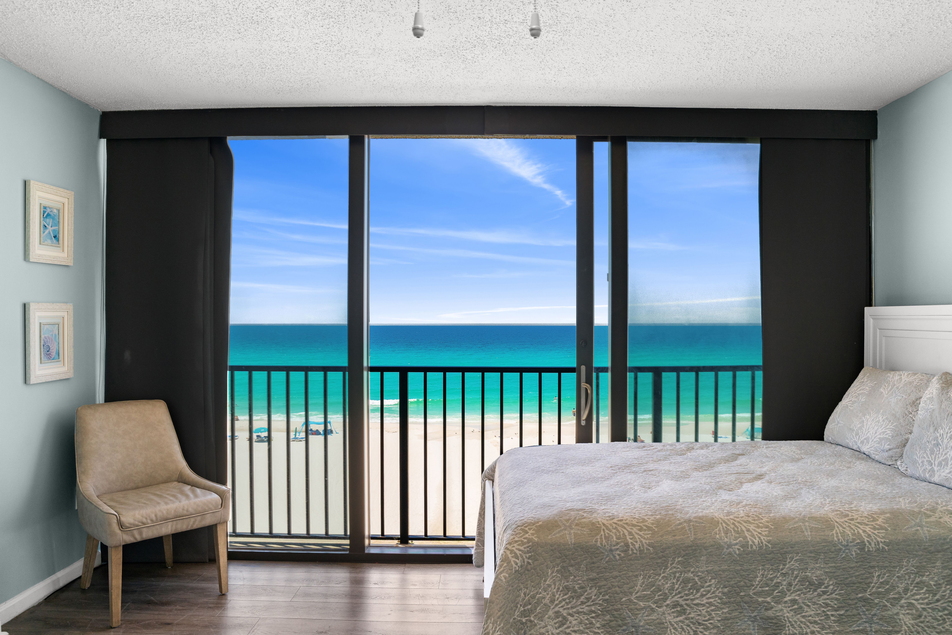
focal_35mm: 24
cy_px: 318
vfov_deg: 53.1
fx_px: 635
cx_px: 476
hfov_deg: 73.7
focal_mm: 24
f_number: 8
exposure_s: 1/100
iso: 400
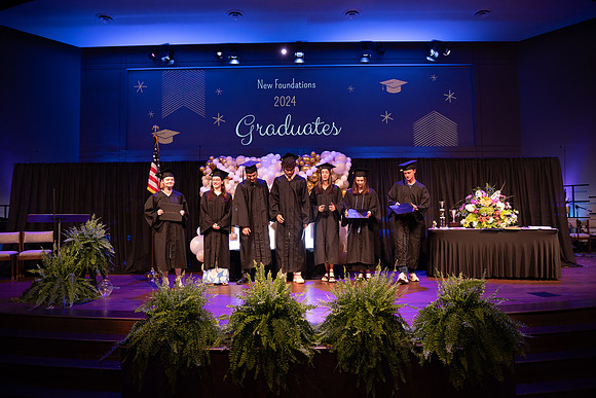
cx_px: 298
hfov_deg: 73.7
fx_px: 397
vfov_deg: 53.2
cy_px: 199
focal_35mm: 24
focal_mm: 24
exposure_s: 1/200
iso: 1600
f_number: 4
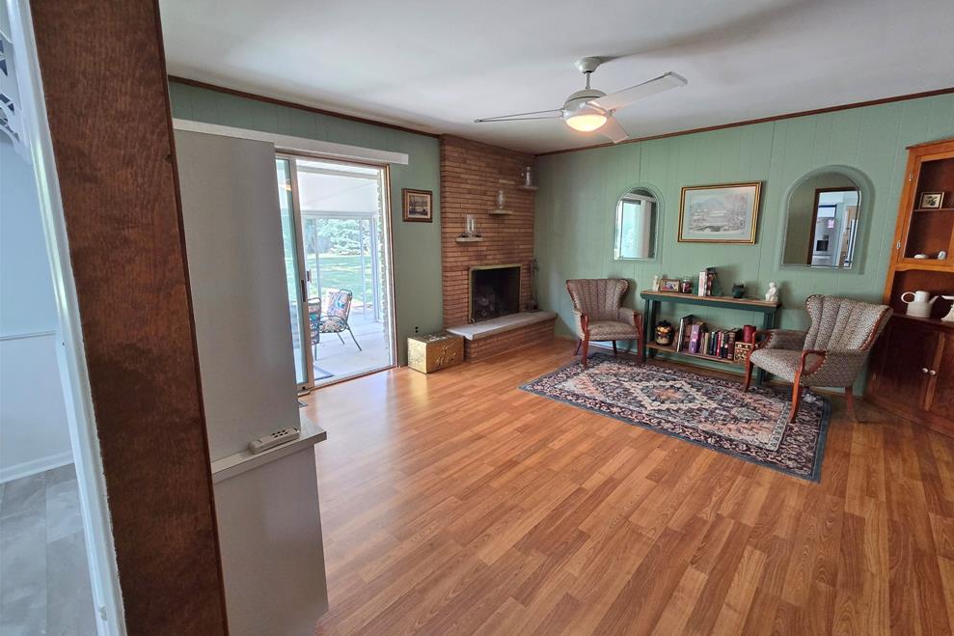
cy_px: 310
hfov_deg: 104.2
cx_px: 493
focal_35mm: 14
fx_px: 371
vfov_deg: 81.2
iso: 250
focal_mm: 2.2
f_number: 2.2
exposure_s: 1/60
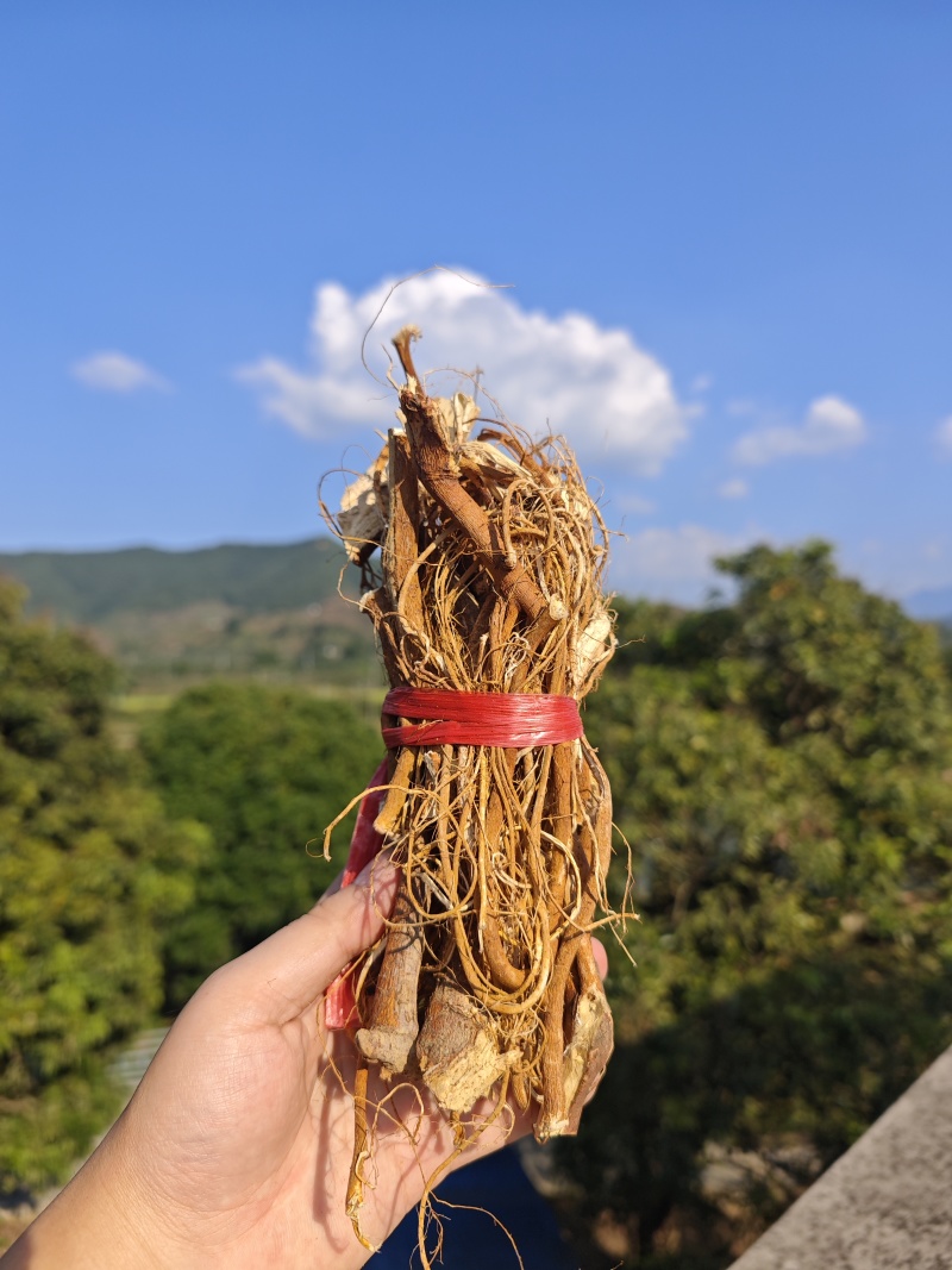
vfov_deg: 73.9
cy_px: 635
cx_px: 476
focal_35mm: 23
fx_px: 844
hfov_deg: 58.9
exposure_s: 1/2214
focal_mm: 6.55
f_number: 1.6
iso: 50
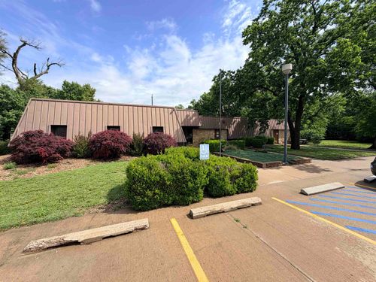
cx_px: 188
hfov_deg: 102.1
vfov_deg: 85.7
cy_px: 141
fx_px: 152
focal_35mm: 14
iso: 20
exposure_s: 1/901
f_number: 2.2
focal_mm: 2.22
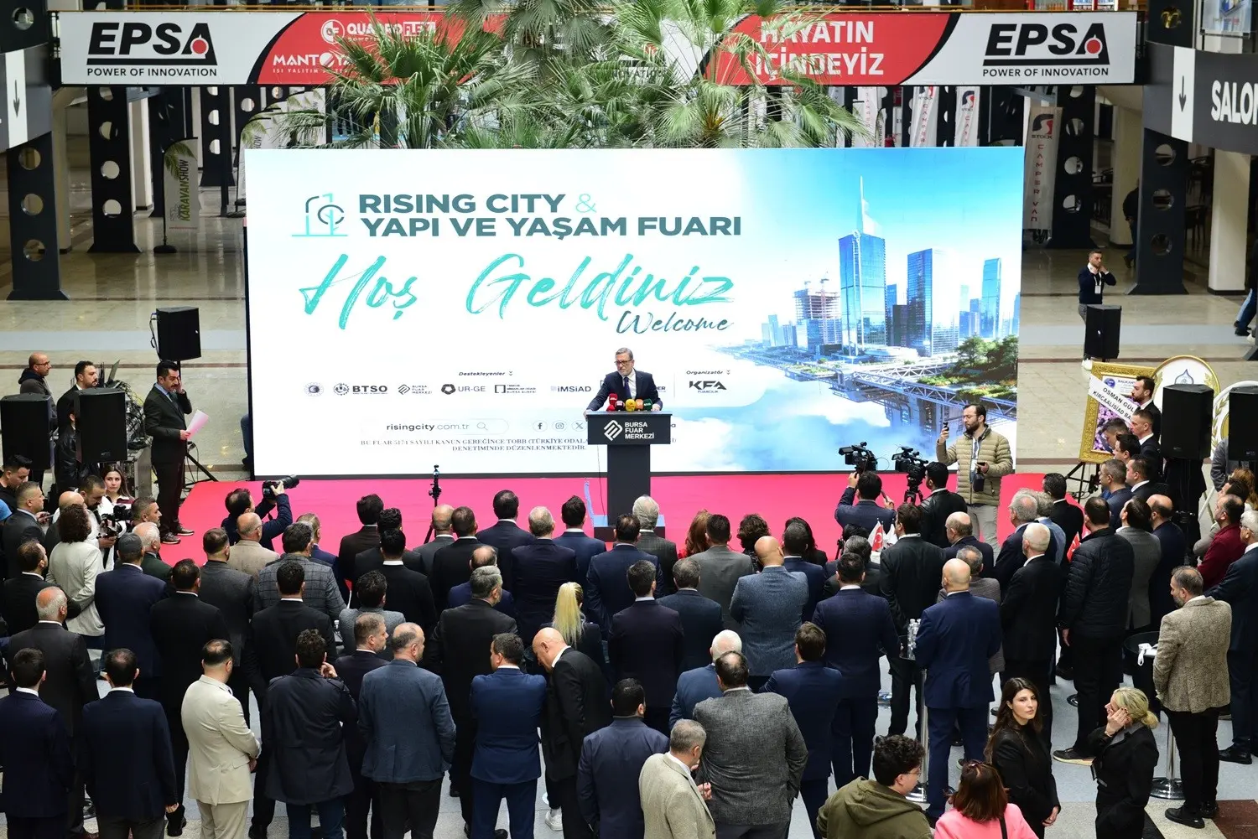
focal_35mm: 70
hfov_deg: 28.8
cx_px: 629
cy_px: 420
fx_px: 2447
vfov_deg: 19.5
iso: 1250
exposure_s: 1/160
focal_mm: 70
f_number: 5.6
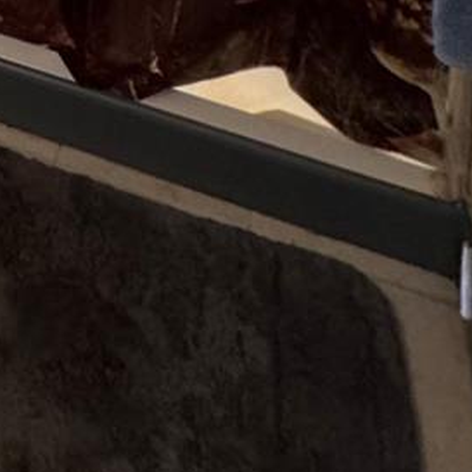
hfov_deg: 21.1
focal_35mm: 68
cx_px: -255
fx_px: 1049
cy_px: -586
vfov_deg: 16.1
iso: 320
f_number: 2.2
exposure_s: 1/60
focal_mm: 2.22
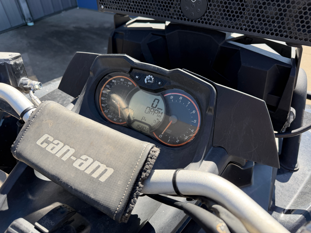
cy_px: 116
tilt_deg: -40.6
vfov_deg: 56.8
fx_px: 216
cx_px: 156
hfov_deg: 71.6
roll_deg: +1.1
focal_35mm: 24
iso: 80
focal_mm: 6.76
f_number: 1.78
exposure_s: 1/943
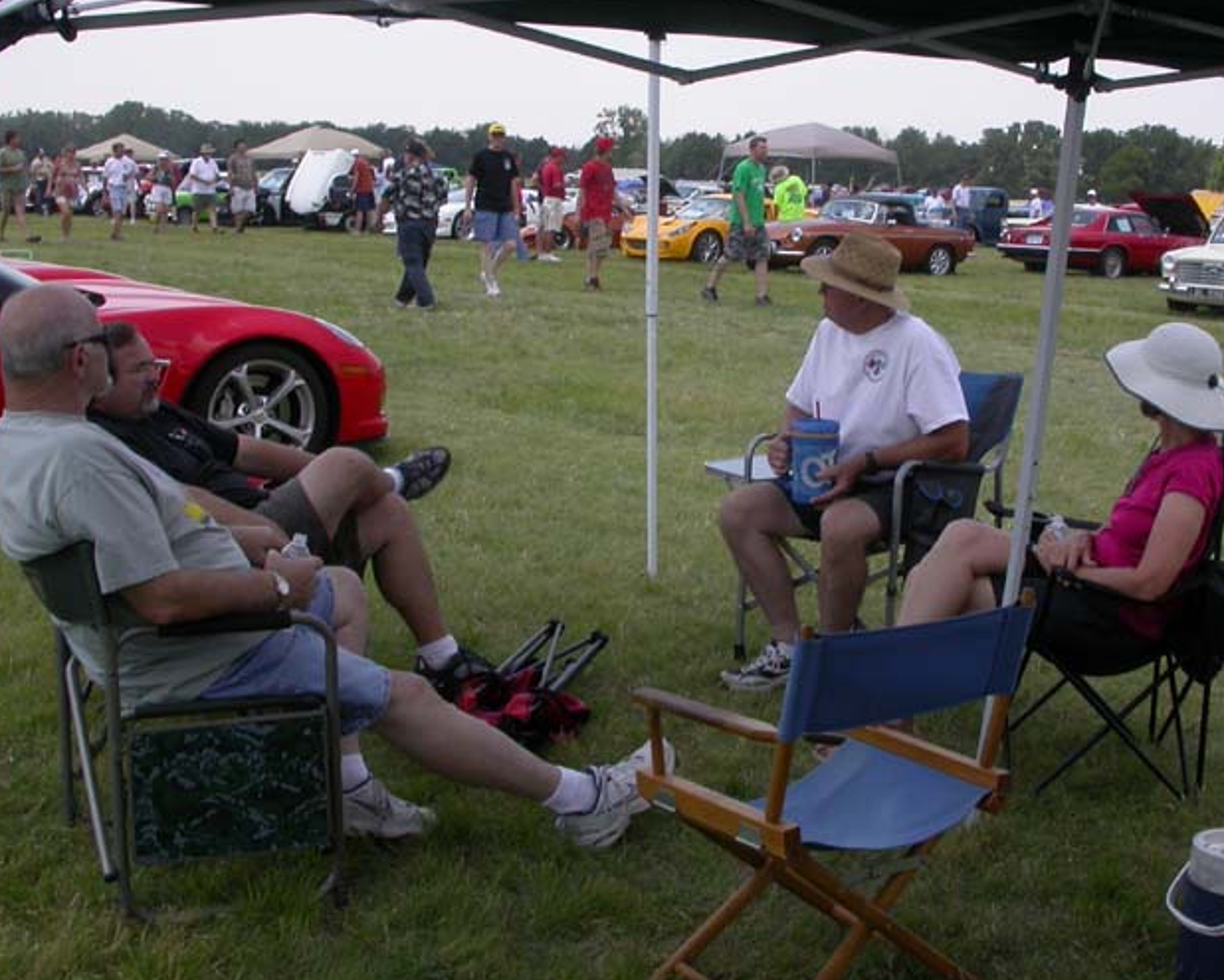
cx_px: 675
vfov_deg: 31.4
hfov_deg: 38.7
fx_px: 1740
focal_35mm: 48
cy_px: 426
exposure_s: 1/282
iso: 100
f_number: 6.7
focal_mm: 7.85
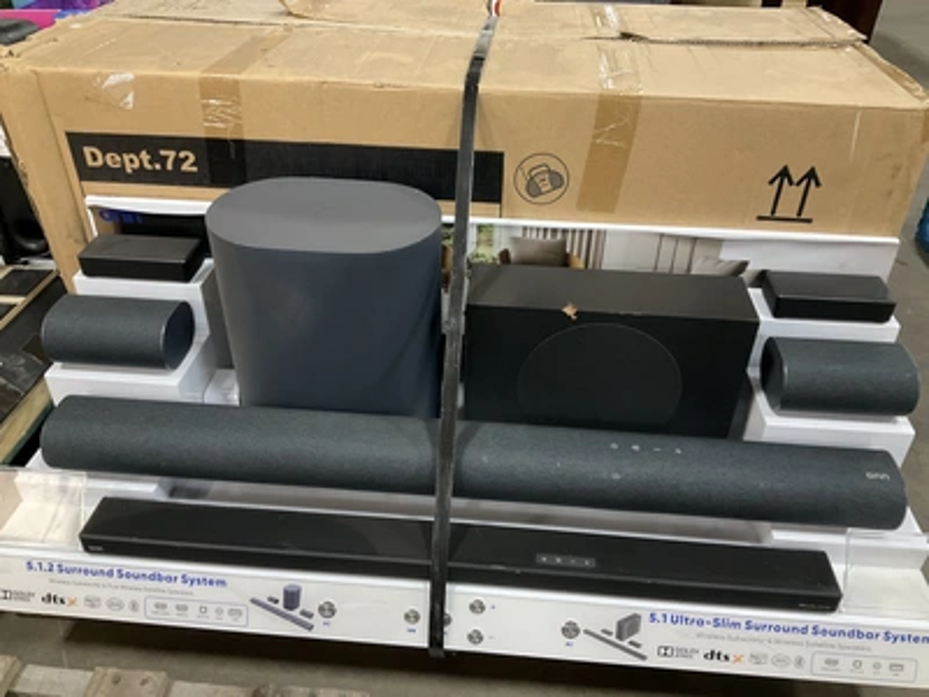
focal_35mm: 29
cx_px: 464
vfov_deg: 48.2
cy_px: 348
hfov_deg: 61.7
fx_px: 778
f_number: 1.8
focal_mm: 3
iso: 250
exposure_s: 1/40
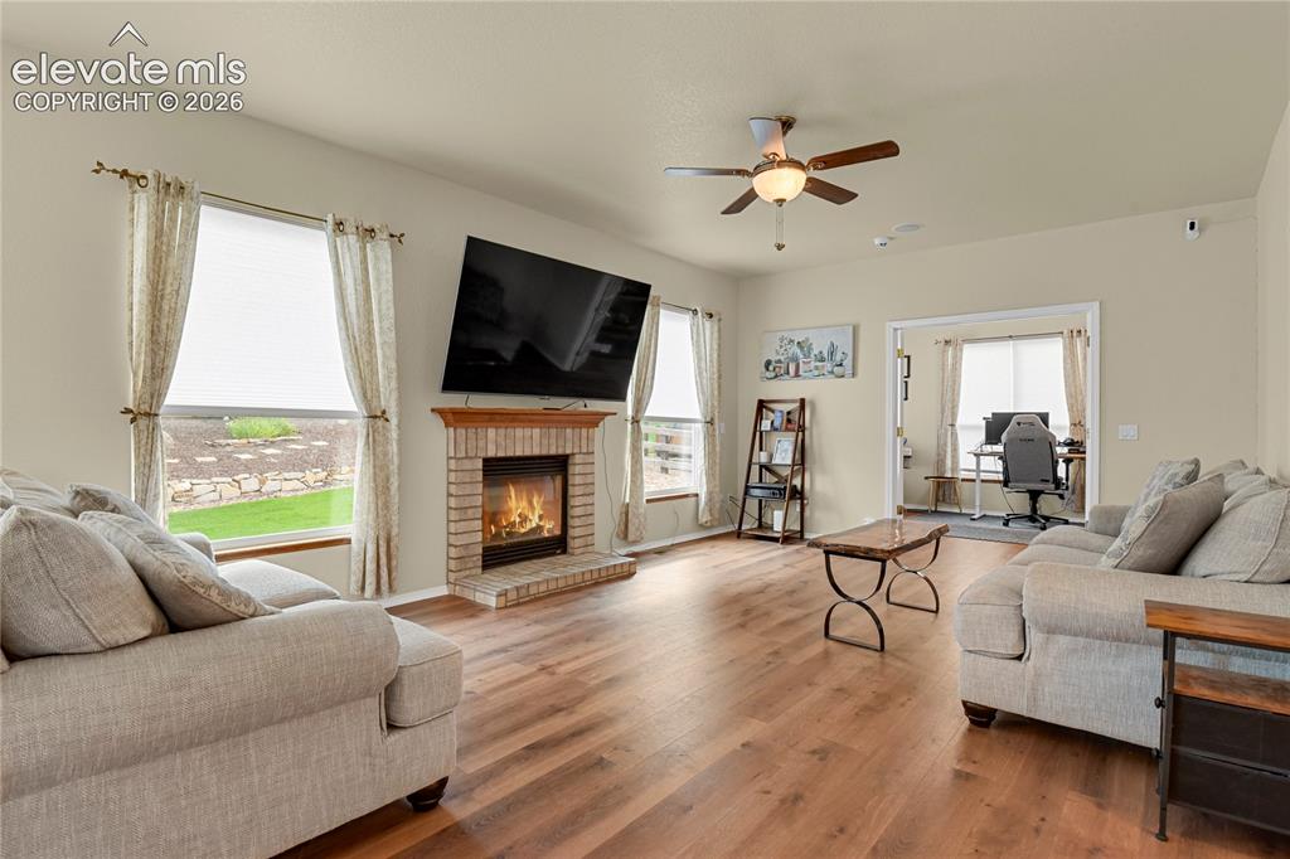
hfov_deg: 93.3
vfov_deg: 70.4
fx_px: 609
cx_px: 645
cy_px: 430
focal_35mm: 17
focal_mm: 17
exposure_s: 1/20
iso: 9000
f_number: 8
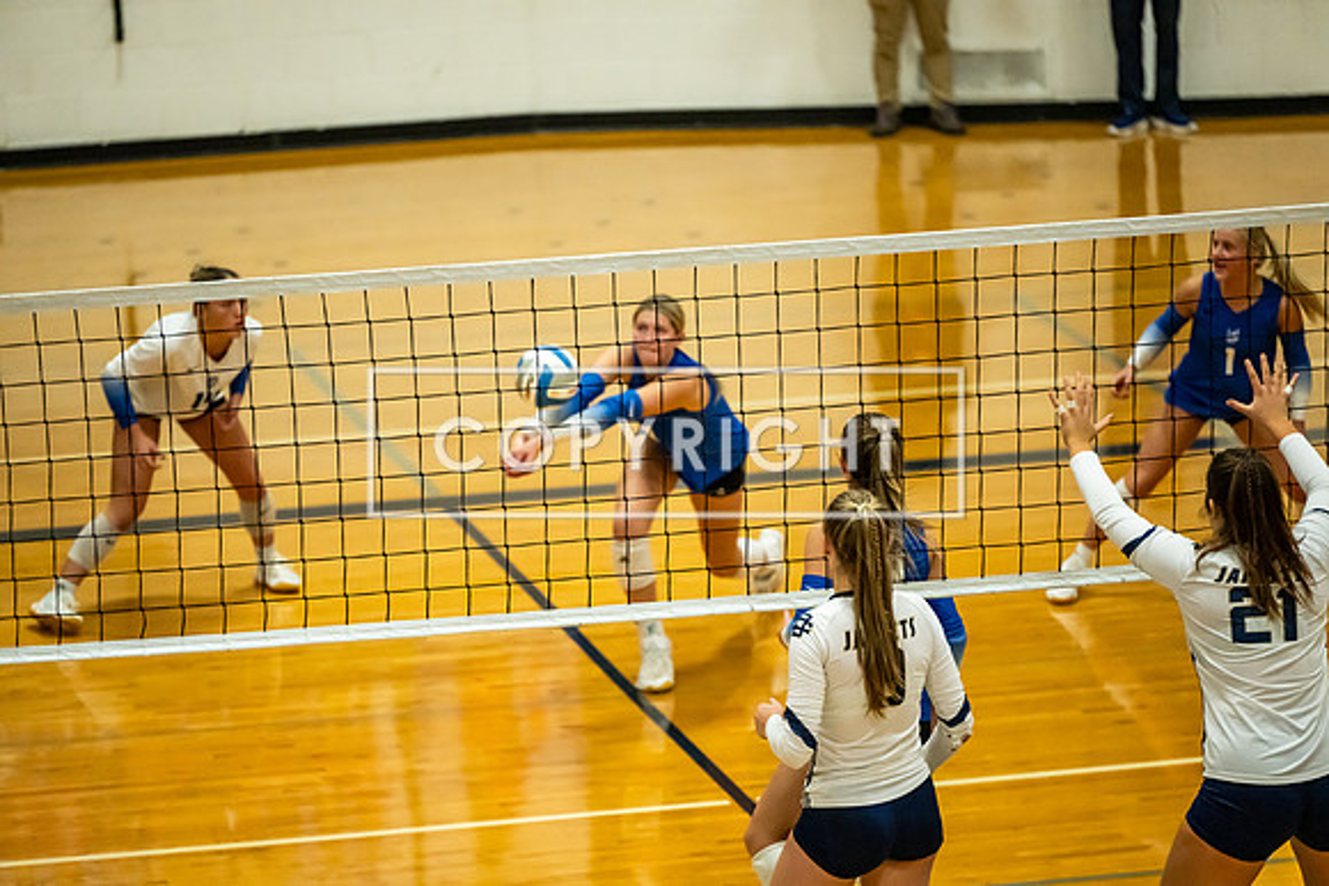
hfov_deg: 10.3
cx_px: 664
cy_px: 443
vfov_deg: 6.9
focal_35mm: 200
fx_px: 7385
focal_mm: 200
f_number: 2.8
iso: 5000
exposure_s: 1/1250
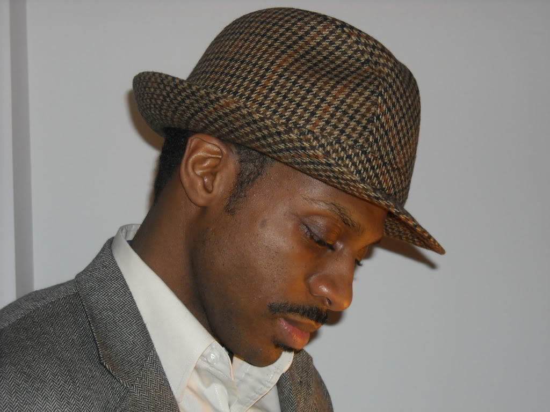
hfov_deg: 23.3
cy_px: 206
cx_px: 275
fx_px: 1335
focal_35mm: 84
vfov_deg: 17.6
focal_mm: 13.73
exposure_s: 1/125
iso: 200
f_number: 4.1
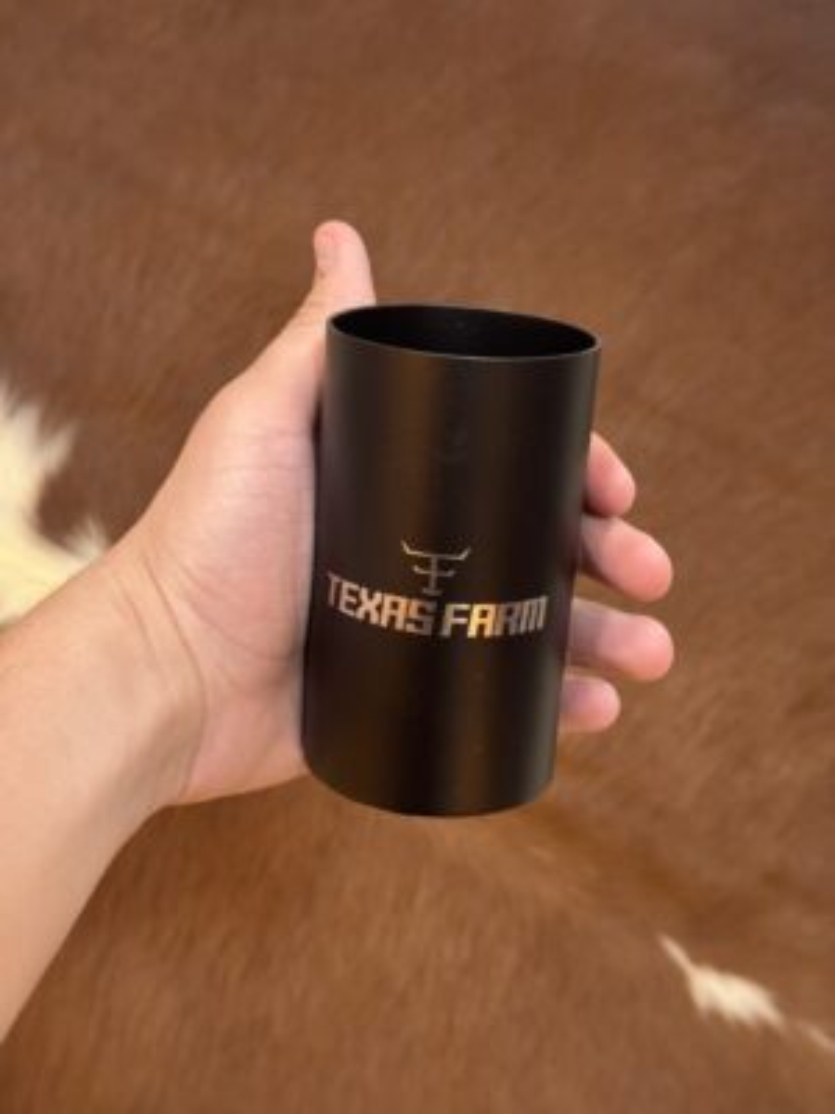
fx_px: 1544
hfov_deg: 30.3
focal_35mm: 48
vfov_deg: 39.7
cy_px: 557
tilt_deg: -76.8
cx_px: 418
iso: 320
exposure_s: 1/40
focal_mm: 6.76
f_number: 1.78
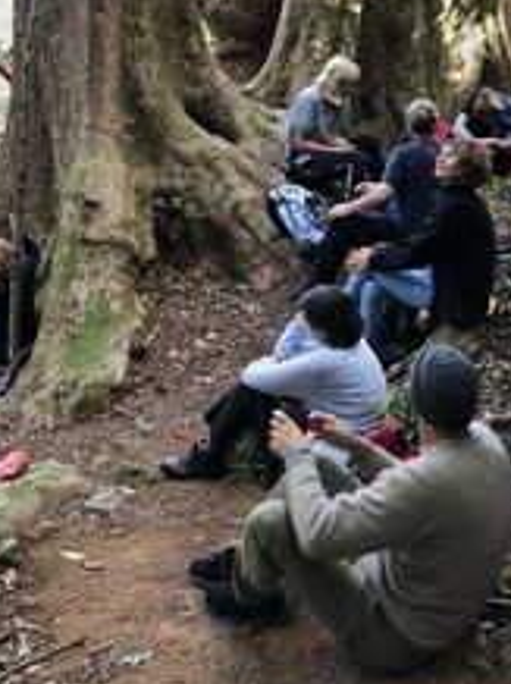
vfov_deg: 34.3
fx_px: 1065
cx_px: 277
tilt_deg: -10.0
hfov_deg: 27.0
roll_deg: -1.6
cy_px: 119
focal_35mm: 54
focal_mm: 3.99
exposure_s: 1/20
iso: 40
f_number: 1.8
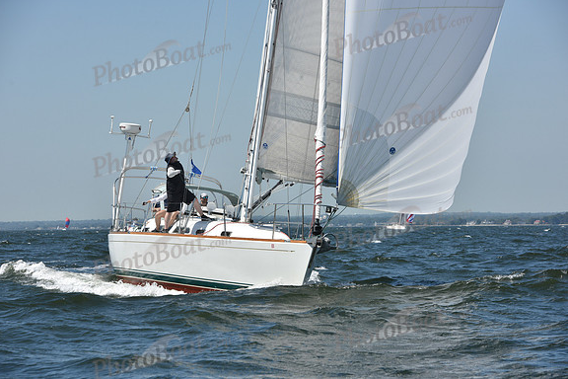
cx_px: 283
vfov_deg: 10.1
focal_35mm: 136
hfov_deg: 15.1
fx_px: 2146
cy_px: 189
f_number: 9
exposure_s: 1/1250
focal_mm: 135
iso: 250
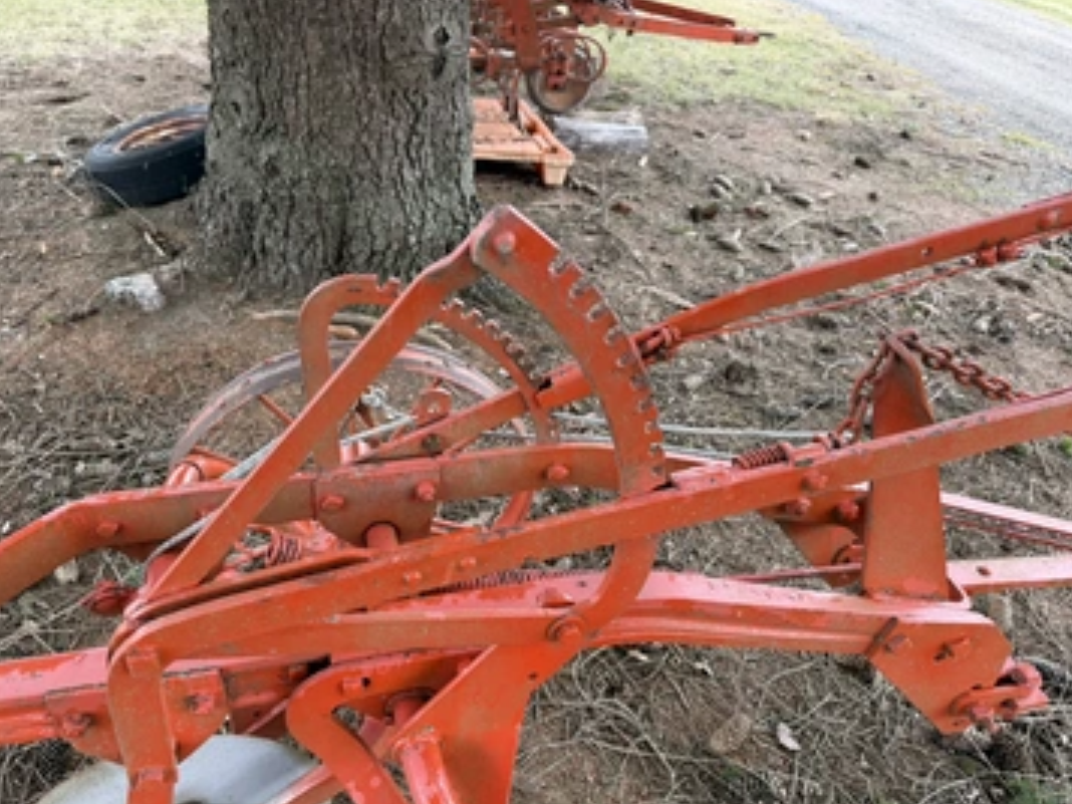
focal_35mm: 27
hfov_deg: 65.1
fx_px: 836
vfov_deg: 51.3
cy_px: 388
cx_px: 476
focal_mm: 6.76
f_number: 1.78
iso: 50
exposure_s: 1/121
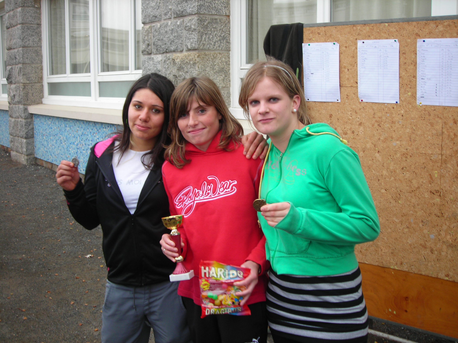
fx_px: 542
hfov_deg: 45.8
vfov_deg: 35.1
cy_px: 172
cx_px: 229
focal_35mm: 41
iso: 50
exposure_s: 1/13.2
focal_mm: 6.8
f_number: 3.3
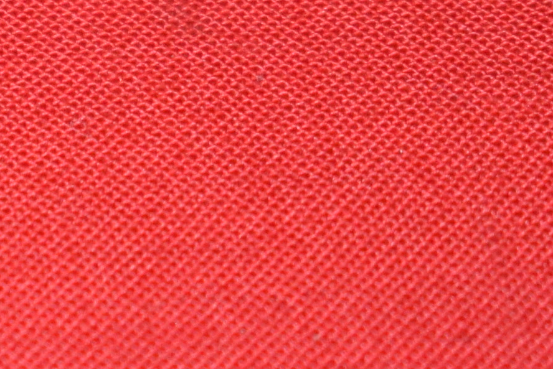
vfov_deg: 3.3
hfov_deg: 4.8
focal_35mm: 418
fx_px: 6417
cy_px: -347
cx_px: -699
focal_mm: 55
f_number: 5.6
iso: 1250
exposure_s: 1/125
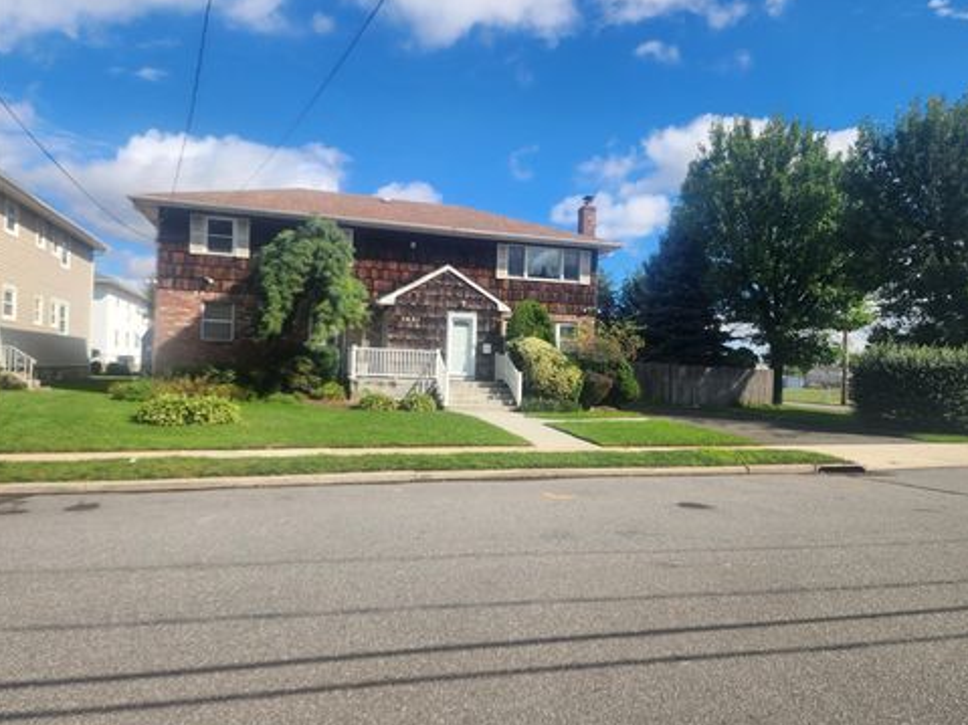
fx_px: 671
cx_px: 495
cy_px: 362
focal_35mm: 24
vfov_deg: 56.8
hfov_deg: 71.6
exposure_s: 1/790
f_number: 1.8
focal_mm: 6.4
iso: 12
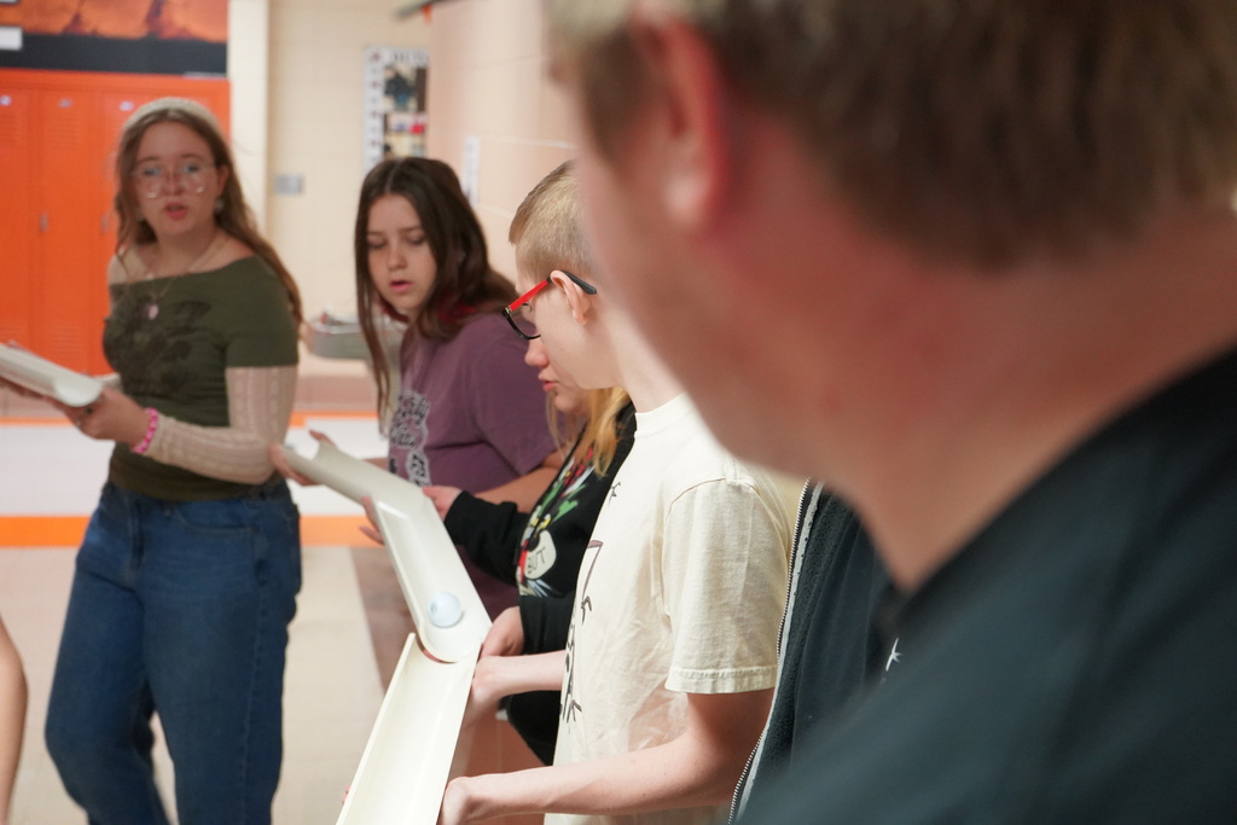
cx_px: 618
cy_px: 412
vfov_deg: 26.5
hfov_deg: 38.9
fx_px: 1753
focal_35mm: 51
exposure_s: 1/160
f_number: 4.5
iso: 8000
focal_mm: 51
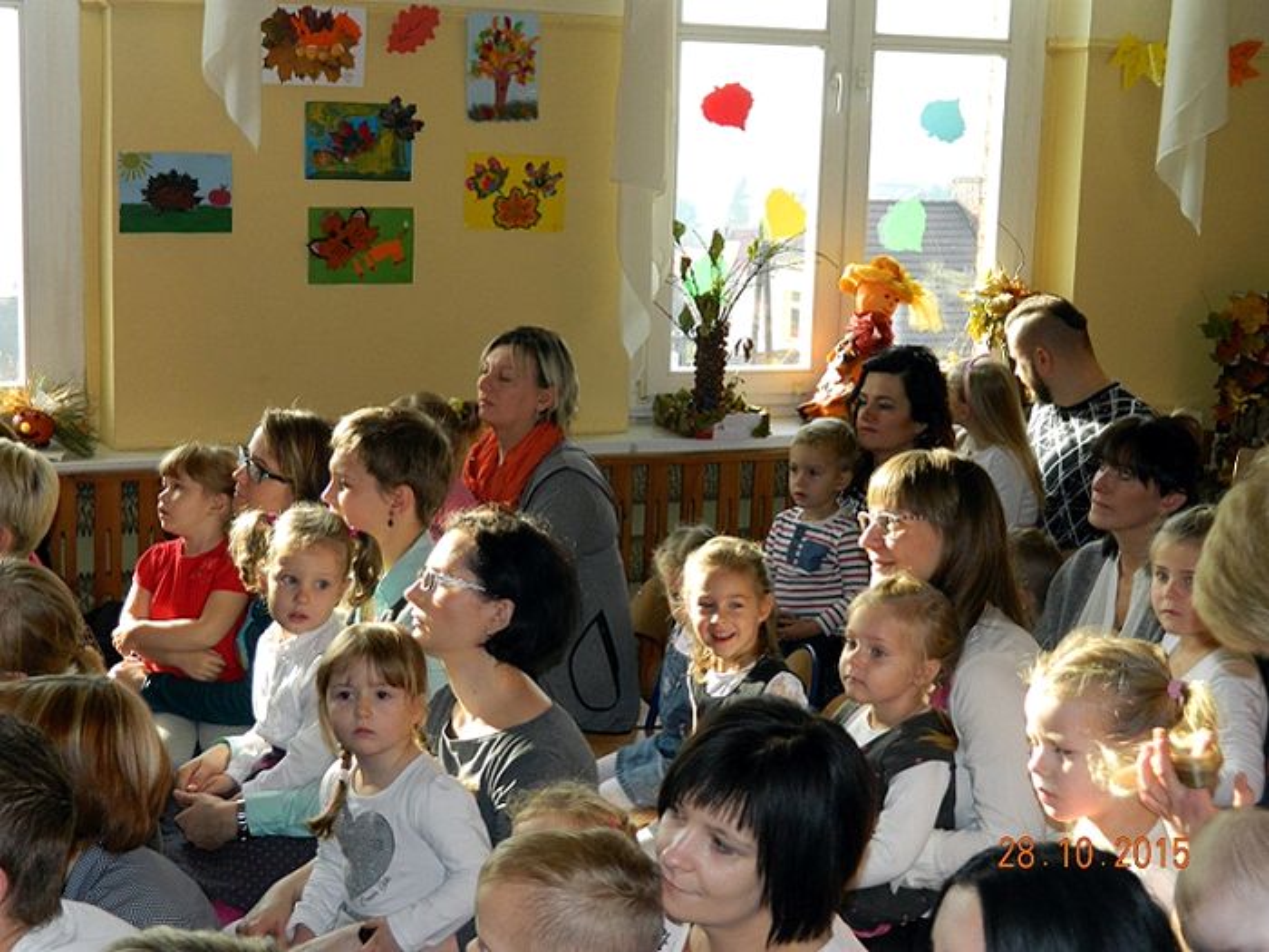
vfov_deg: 25.7
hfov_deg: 33.8
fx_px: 2090
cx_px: 634
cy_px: 476
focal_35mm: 57
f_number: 3.8
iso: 110
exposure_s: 1/100
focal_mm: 10.2
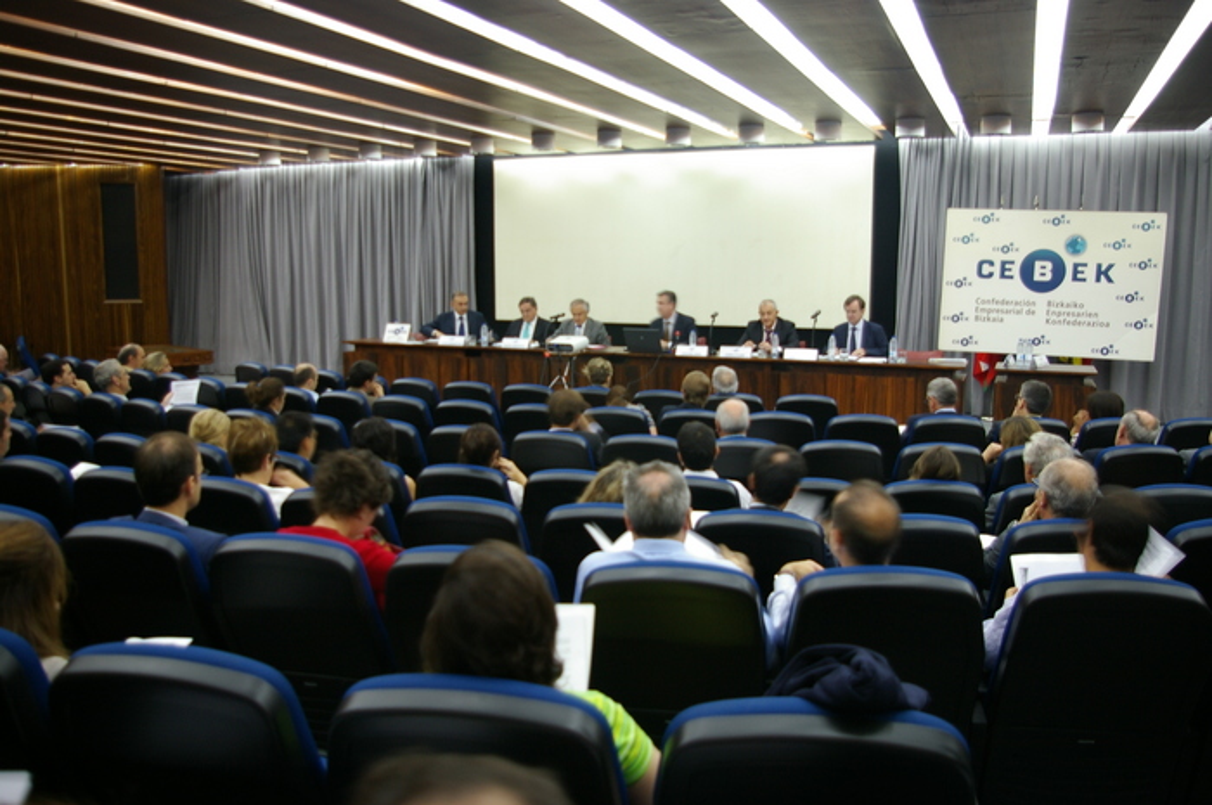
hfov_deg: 62.0
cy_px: 402
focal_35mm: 30
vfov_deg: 43.5
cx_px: 606
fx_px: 1009
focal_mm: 20
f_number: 4
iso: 200
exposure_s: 1/1.43
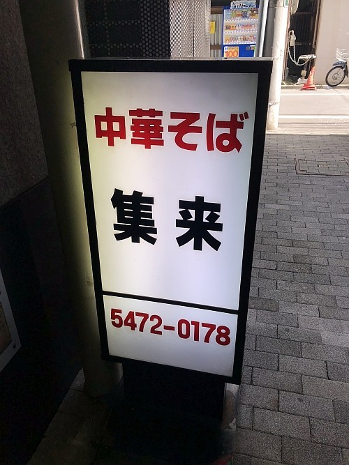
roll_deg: +2.0
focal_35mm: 28
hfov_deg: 49.7
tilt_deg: -26.8
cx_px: 174
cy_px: 232
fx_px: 377
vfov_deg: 63.5
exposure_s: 1/305
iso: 20
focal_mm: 4
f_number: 1.8
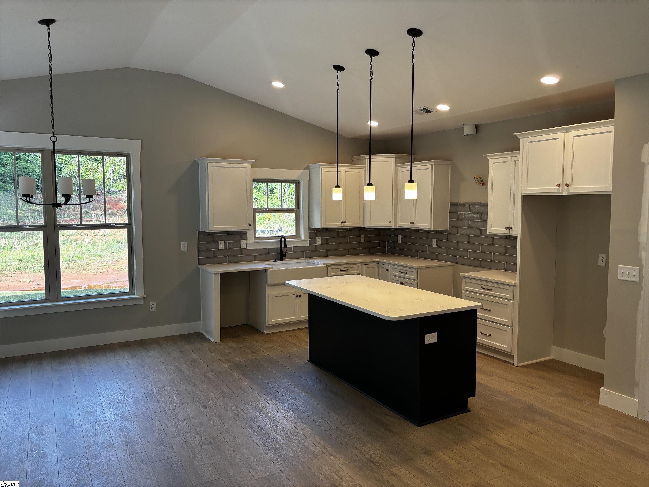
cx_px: 324
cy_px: 244
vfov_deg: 53.1
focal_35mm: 26
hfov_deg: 67.3
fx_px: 487
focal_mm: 5.96
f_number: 1.6
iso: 80
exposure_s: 1/120
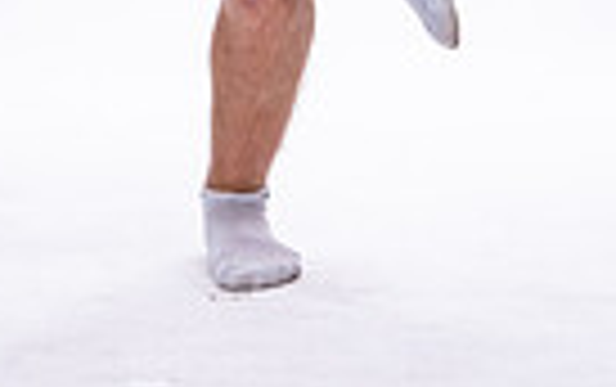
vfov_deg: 3.9
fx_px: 5614
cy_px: -540
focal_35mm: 334
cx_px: 247
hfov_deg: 6.3
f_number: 6.3
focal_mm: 100
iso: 400
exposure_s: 1/250
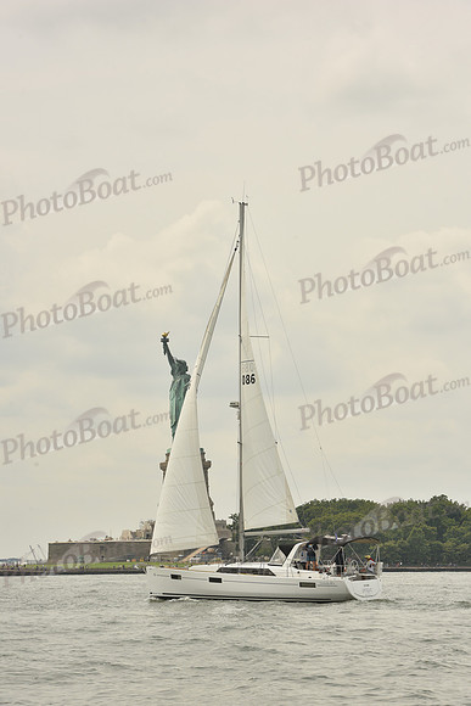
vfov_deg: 18.3
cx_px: 236
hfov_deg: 12.2
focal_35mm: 112
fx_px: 2197
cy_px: 353
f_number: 11
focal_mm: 112
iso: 250
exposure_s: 1/640
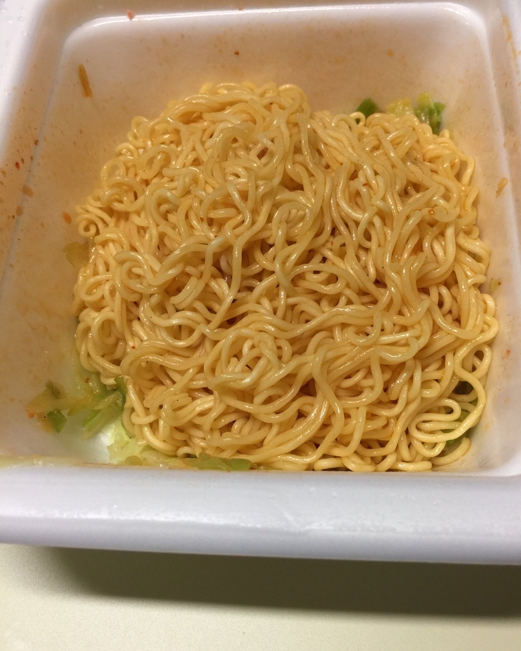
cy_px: 353
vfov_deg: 57.1
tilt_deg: -63.9
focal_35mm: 31
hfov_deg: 47.1
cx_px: 266
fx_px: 597
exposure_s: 1/30
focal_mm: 4.15
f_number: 2.2
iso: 40
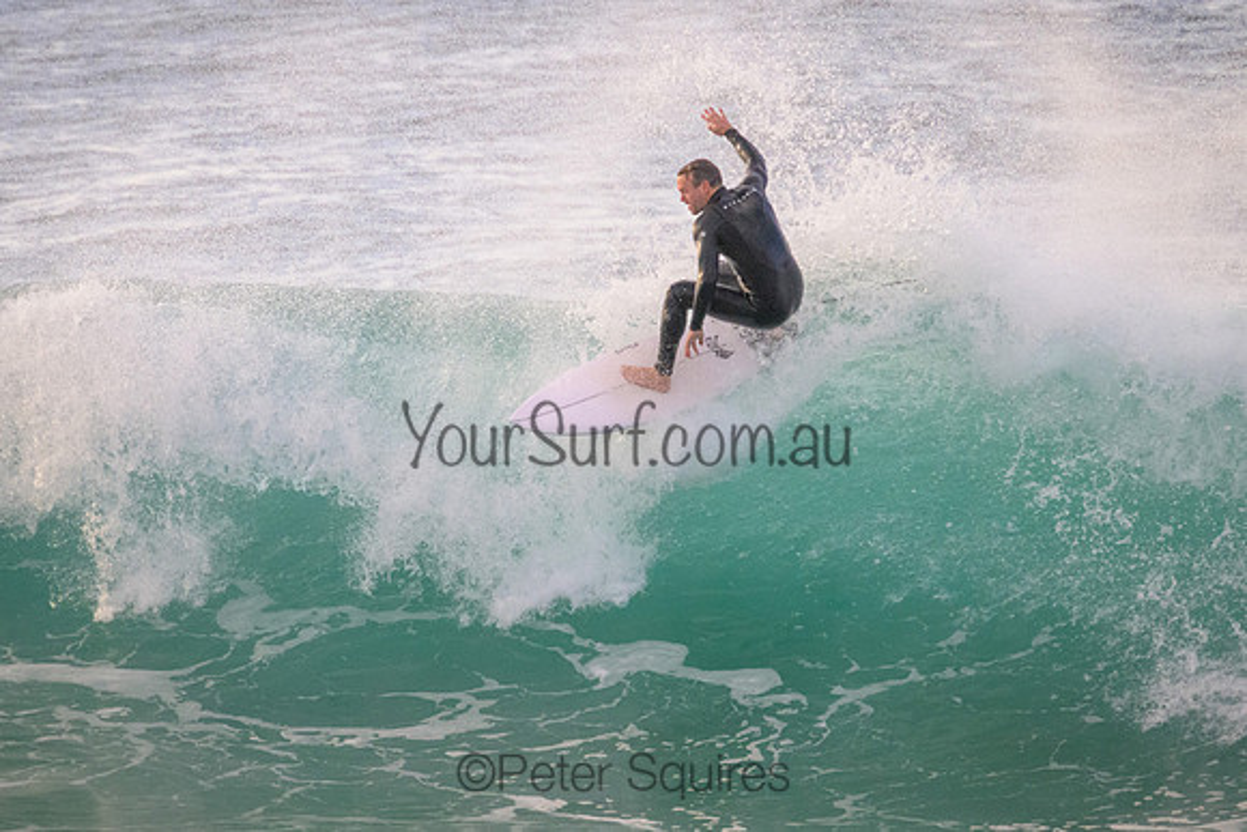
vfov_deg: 1.5
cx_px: 594
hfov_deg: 2.3
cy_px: 368
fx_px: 31172
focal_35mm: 900
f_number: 11
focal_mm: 800
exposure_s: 1/1600
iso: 3600
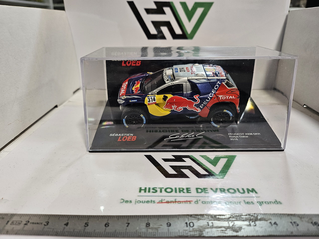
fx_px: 221
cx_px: 160
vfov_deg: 56.8
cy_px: 120
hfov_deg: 71.6
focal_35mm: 24
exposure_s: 1/100
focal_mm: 5
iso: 160
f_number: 1.8
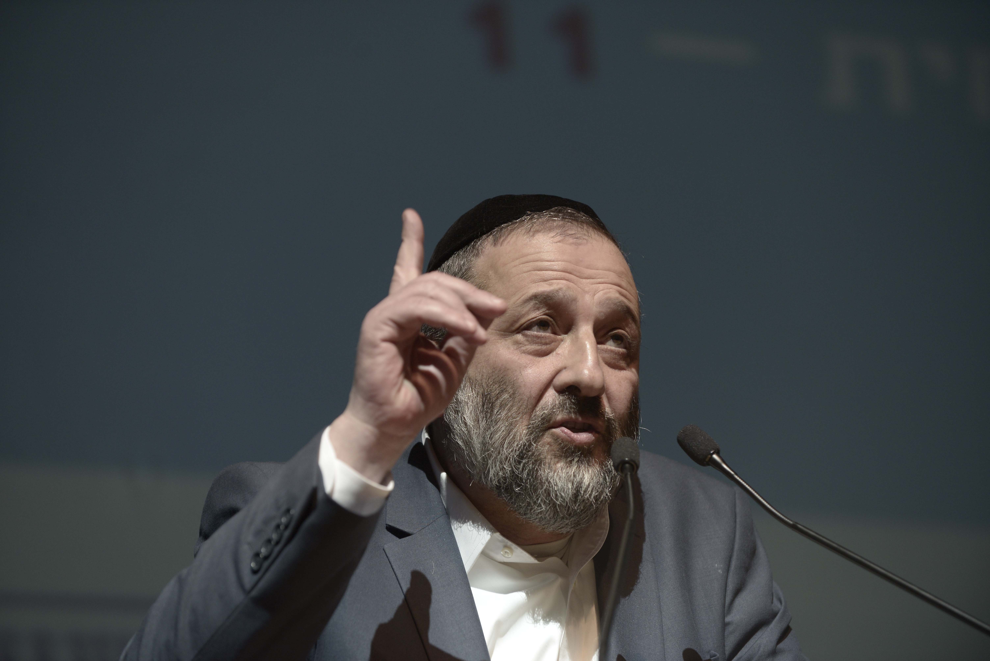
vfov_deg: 8.6
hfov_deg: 12.8
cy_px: 330
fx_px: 4401
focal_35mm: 160
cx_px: 495
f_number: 3.5
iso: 1250
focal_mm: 160
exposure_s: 1/250
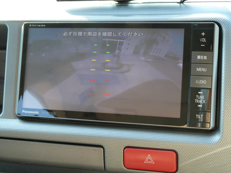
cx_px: 116
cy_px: 86
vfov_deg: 27.0
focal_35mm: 54
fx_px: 360
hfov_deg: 35.5
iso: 200
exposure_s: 1/80
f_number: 4.1
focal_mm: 9.6
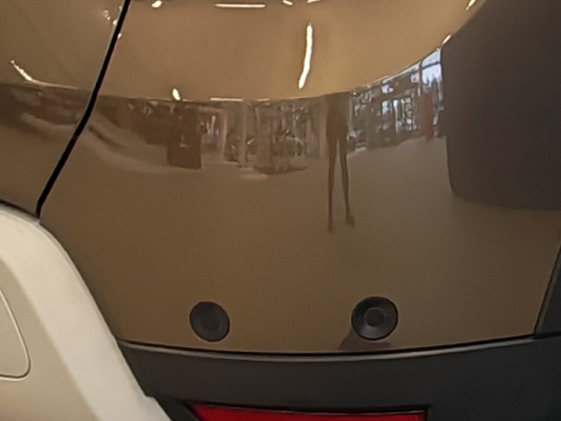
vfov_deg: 7.7
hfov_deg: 10.1
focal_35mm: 192
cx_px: 698
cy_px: -102
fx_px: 3112
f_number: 1.9
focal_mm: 6.12
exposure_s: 1/100
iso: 129
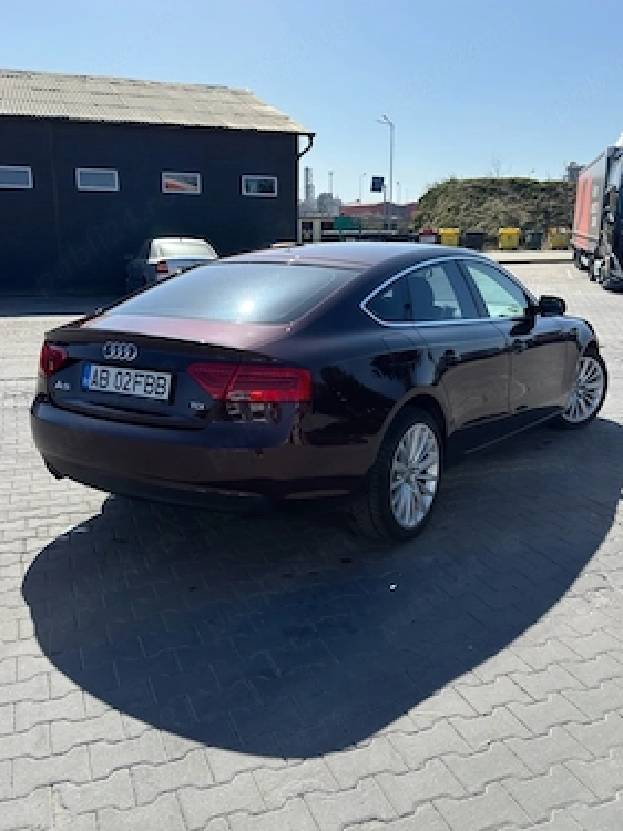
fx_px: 768
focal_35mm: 32
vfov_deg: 56.8
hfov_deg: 44.1
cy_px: 439
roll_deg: -2.1
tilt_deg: -13.9
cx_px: 321
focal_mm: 6.76
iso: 100
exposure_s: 1/7937
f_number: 1.78
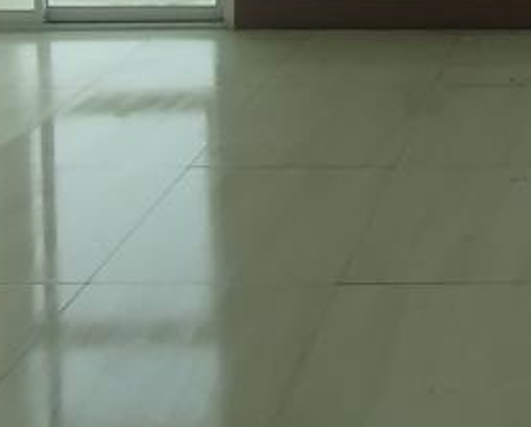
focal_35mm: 66
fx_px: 1039
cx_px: 639
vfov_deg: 19.4
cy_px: -264
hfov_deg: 25.7
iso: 50
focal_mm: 1.65
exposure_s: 1/218
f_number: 2.2
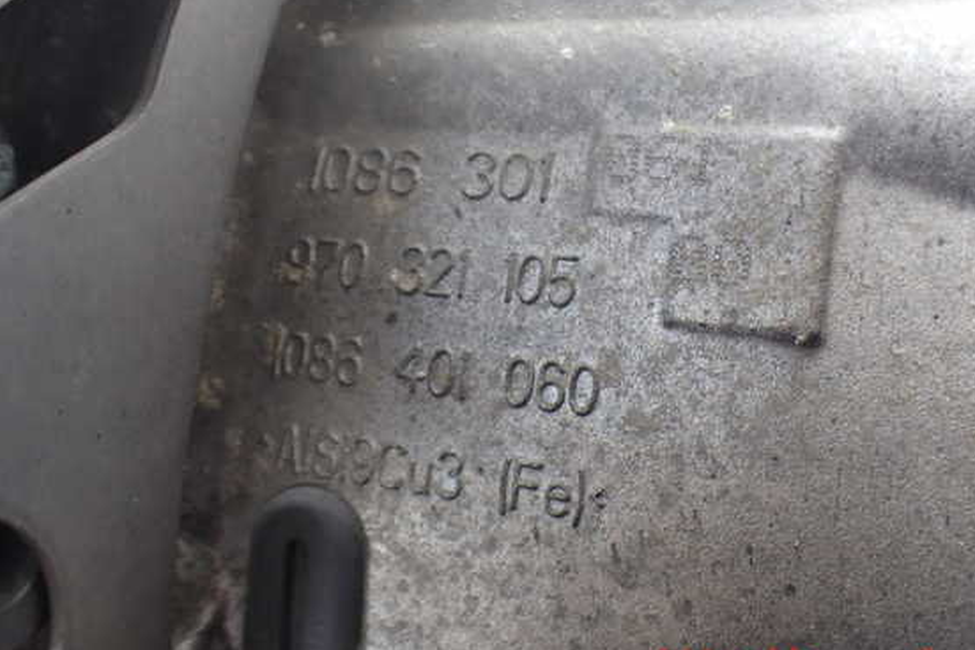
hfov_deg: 55.7
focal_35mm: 34
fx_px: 921
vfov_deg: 38.8
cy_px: 290
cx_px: 529
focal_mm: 5.4
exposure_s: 1/125
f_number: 2.3
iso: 200
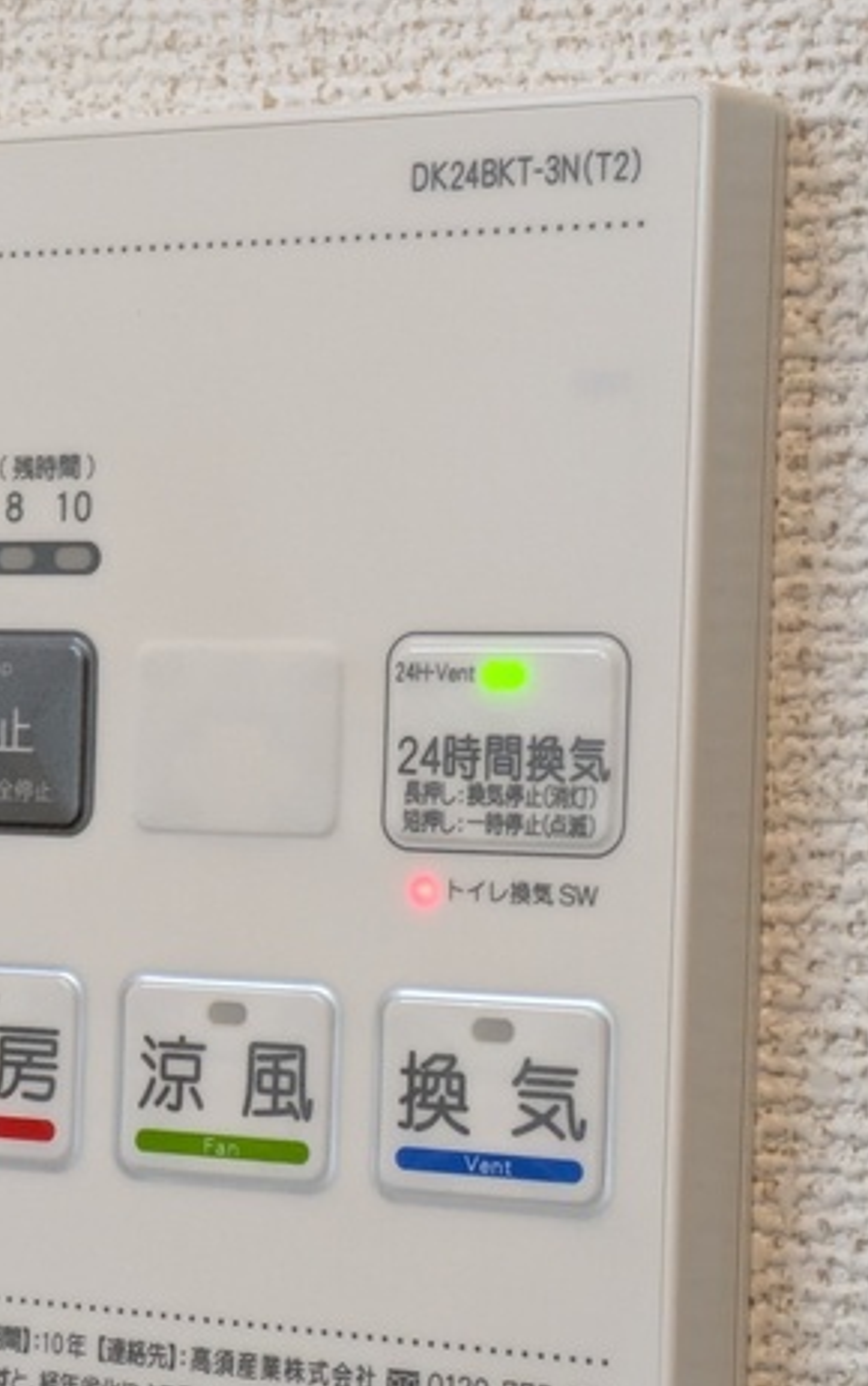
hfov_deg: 11.7
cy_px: 859
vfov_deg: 18.6
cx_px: 213
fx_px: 4233
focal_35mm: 112
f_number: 1.89
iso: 290
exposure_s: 1/100
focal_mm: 5.43
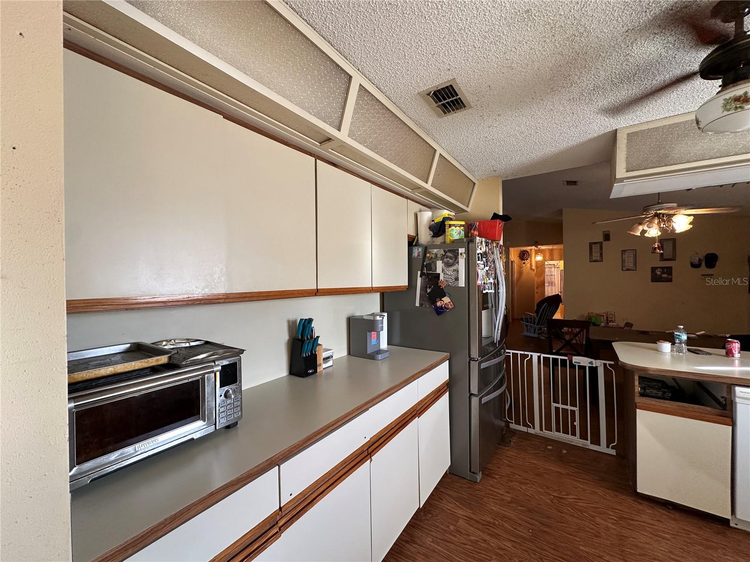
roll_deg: +1.1
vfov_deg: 85.7
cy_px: 281
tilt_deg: -0.7
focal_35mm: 14
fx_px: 303
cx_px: 375
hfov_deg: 102.1
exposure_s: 1/60
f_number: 2.2
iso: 160
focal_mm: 2.22
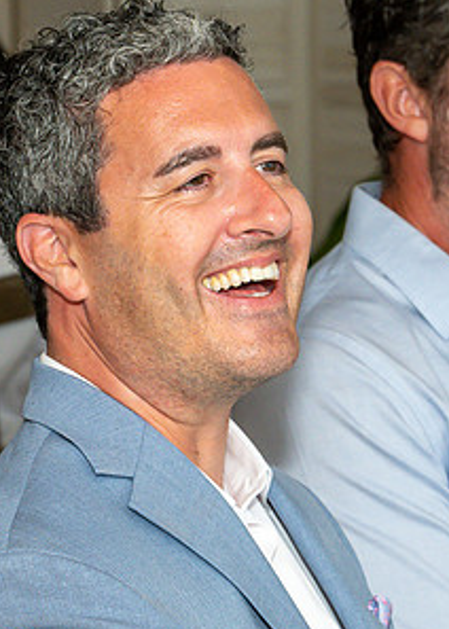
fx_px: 4483
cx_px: 198
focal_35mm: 251
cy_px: 557
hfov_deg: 5.7
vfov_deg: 8.0
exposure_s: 1/250
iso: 500
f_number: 7.1
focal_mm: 70
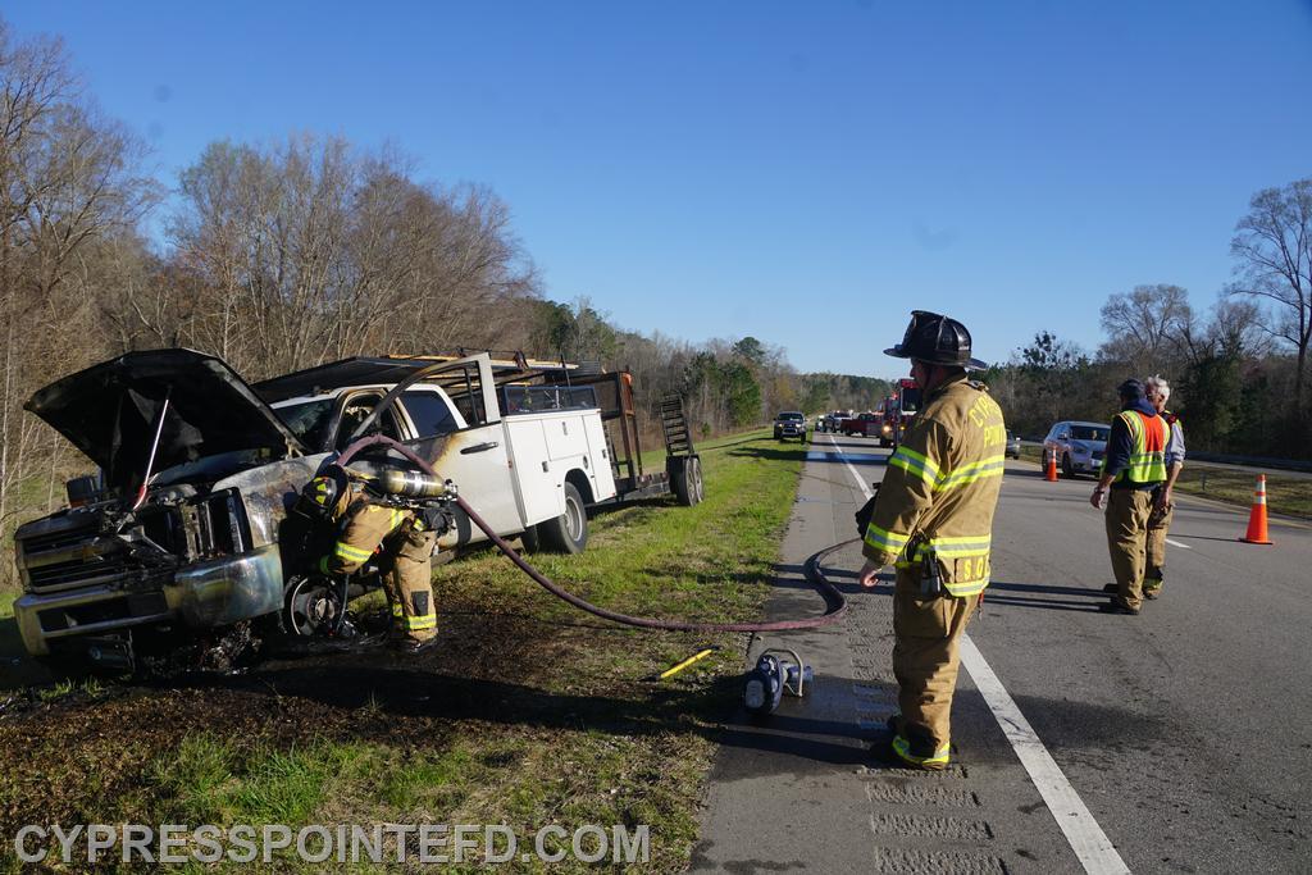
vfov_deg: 47.9
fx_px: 984
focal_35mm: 27
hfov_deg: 67.4
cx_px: 656
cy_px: 438
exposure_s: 1/160
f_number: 10
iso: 100
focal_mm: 18
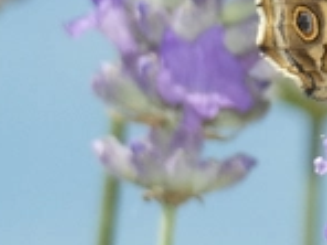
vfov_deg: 2.1
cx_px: 515
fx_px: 6556
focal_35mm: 694
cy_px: -90
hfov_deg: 2.8
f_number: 5.4
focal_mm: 28.8
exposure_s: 1/250
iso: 80
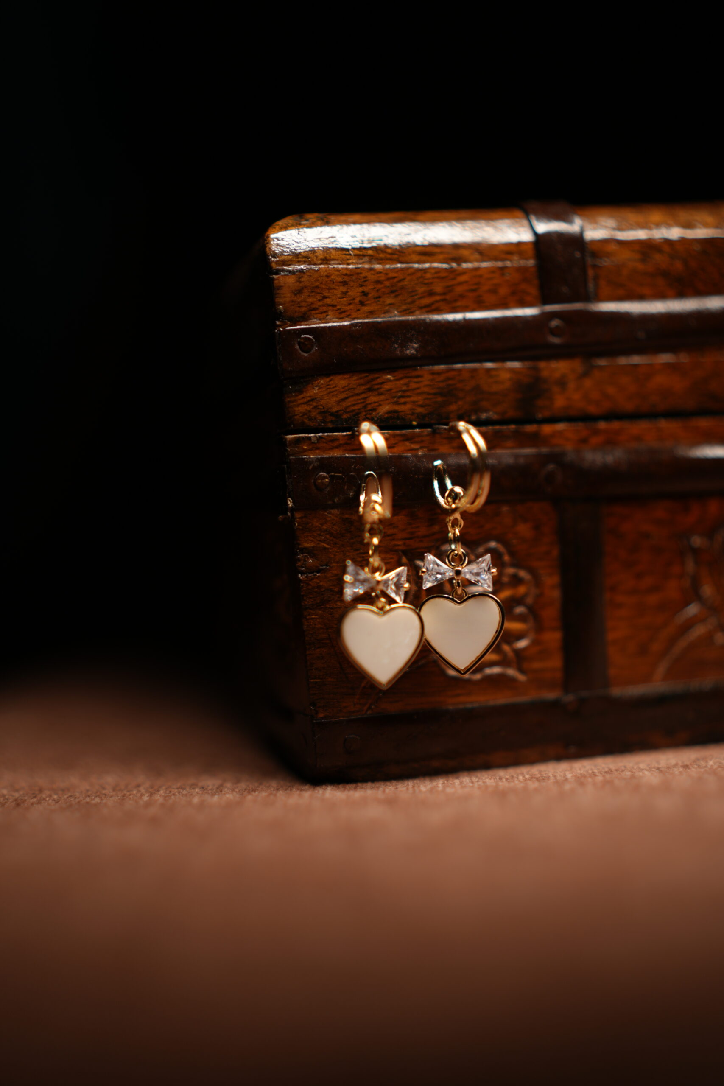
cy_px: 543
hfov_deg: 37.9
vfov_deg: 54.4
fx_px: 1056
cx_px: 362
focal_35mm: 35
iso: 125
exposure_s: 1/100
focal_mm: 35
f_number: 1.4
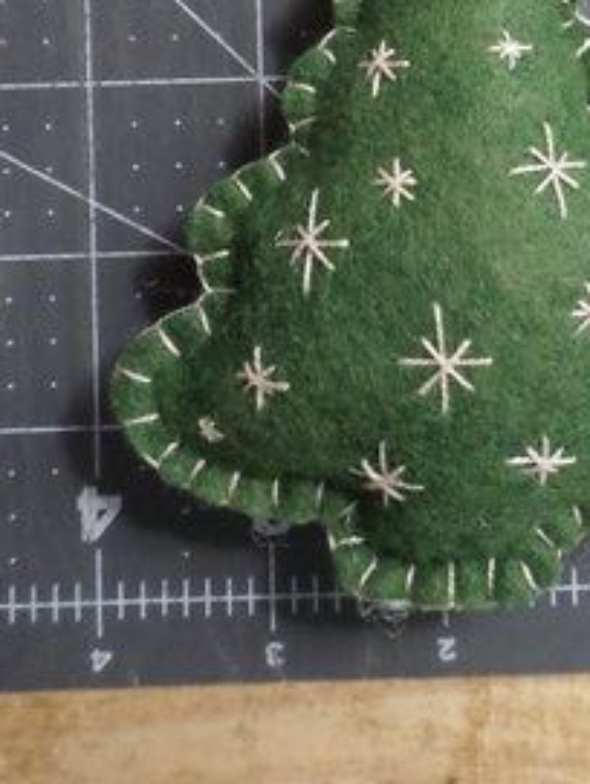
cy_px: 117
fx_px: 975
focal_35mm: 43
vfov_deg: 41.2
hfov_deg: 32.7
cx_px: 471
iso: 400
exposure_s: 1/30
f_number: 2.5
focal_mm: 4.5
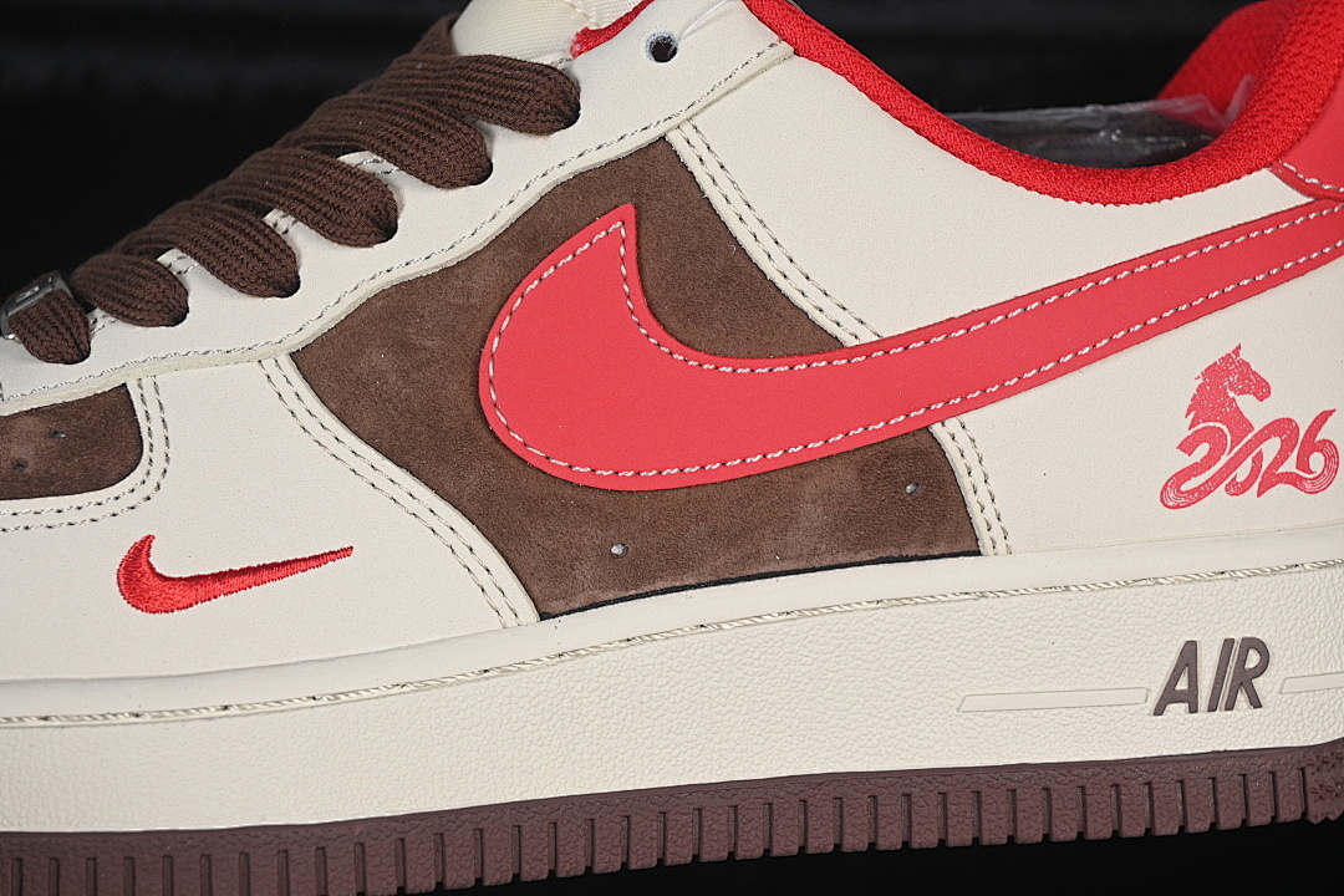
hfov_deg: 27.0
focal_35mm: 75
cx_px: 672
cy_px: 448
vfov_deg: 18.2
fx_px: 2800
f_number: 7.1
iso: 160
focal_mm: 50
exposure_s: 1/80
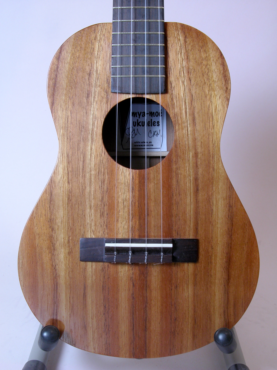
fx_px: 779
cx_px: 138
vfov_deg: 26.7
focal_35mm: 73
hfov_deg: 20.2
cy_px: 185
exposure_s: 1/9.4
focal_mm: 18.8
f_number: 6
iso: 100
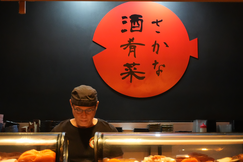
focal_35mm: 75
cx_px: 122
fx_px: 506
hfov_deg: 27.0
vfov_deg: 18.2
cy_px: 81
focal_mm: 50
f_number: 5.6
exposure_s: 1/60
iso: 6400
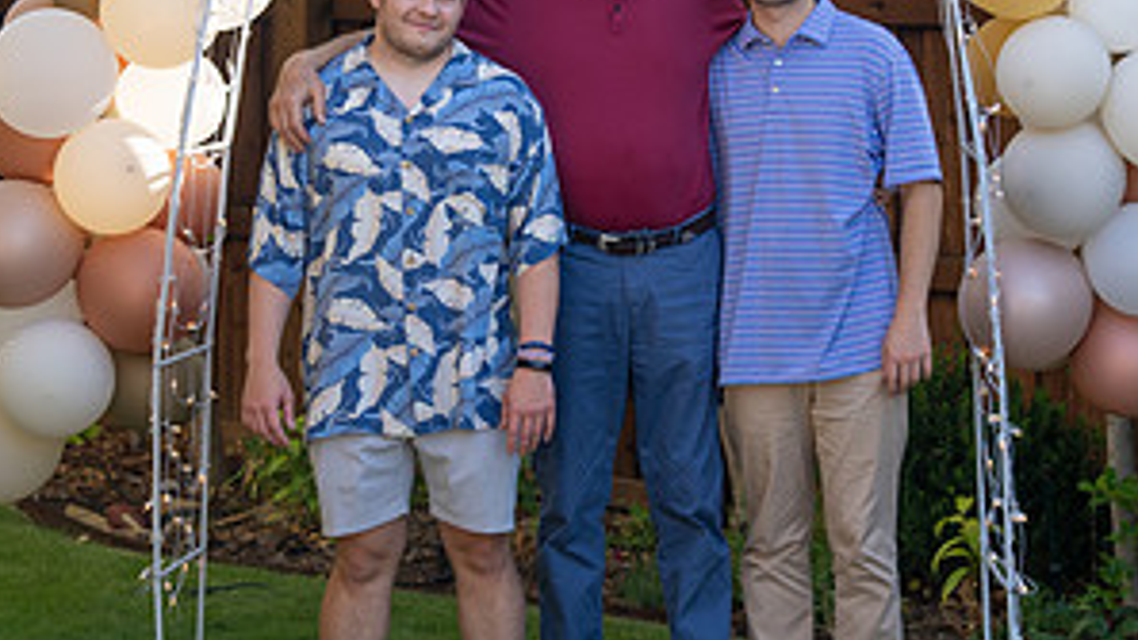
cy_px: 218
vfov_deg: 10.9
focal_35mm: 111
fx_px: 3349
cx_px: 567
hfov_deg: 19.3
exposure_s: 1/320
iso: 160
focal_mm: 70
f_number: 3.5
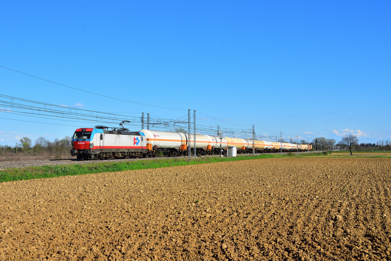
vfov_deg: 28.1
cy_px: 130
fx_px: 521
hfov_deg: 41.1
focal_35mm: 48
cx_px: 196
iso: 200
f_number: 7.1
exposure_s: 1/800
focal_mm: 32
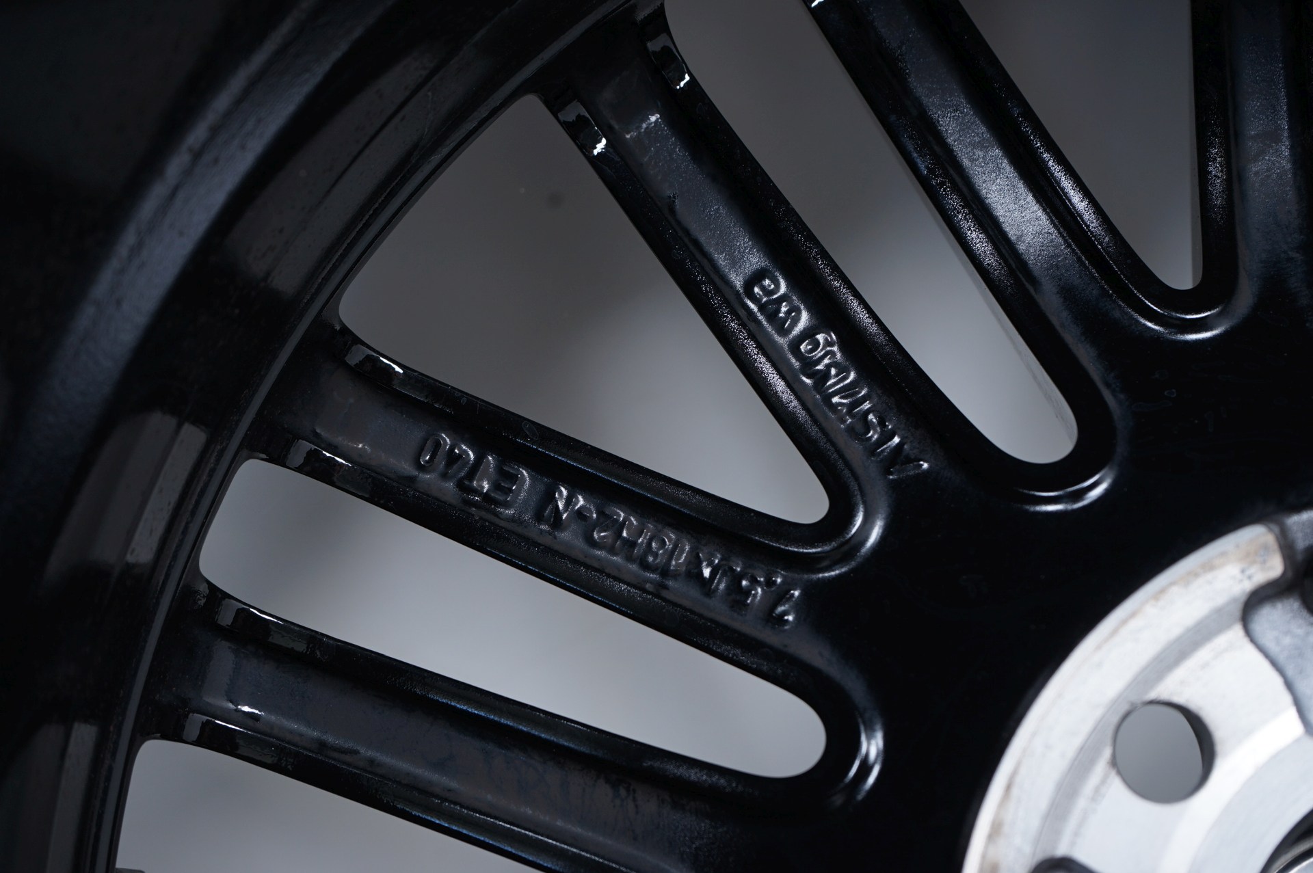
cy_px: 436
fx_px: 1968
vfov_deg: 25.0
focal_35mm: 54
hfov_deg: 36.9
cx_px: 656
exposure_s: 1/100
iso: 250
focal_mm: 54
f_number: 7.1
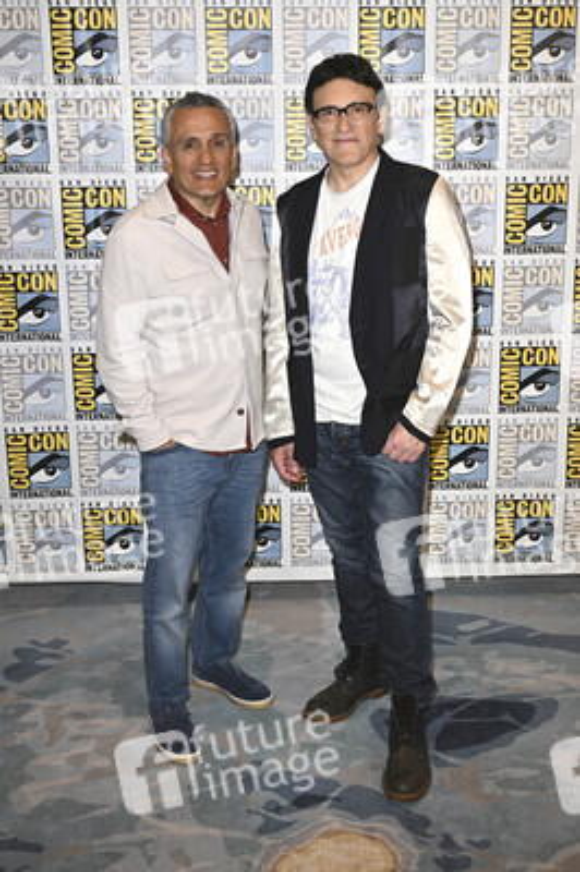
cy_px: 436
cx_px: 290
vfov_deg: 54.5
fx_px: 847
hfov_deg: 37.8
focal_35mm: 35
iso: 2500
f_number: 5
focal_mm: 35
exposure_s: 1/250
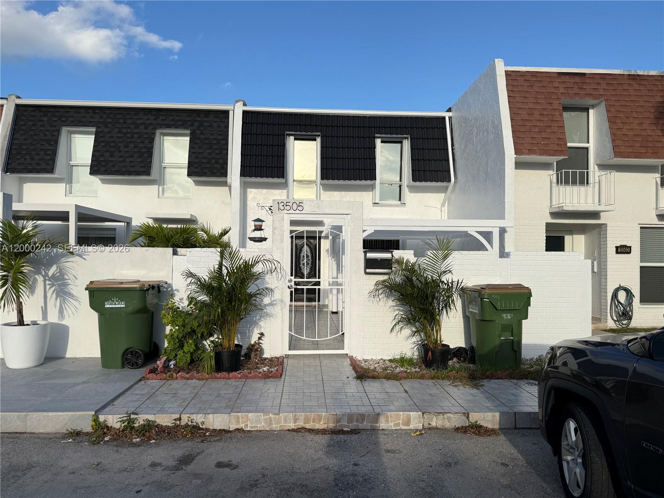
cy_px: 249
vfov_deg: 56.8
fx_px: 460
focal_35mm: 24
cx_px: 332
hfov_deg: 71.6
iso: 80
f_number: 1.78
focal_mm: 6.76
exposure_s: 1/4405
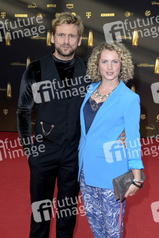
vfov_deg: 35.7
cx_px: 80
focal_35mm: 56
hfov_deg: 24.2
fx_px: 372
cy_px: 119
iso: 800
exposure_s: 1/250
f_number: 6.3
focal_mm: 56
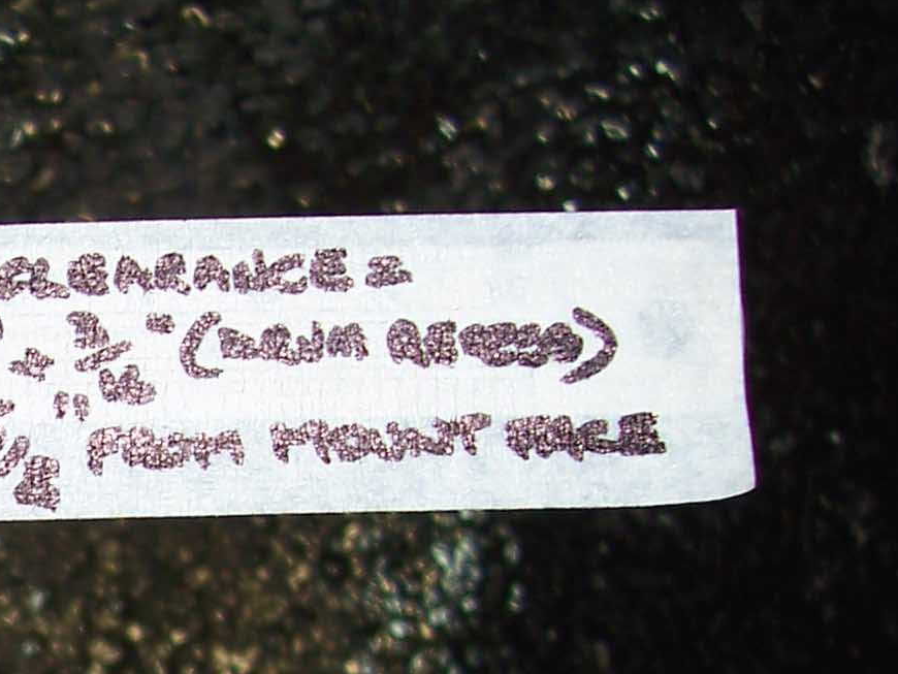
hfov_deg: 19.9
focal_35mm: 90
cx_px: -277
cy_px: 807
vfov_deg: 15.8
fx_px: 2335
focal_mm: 5.6
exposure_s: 1/60
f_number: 2.7
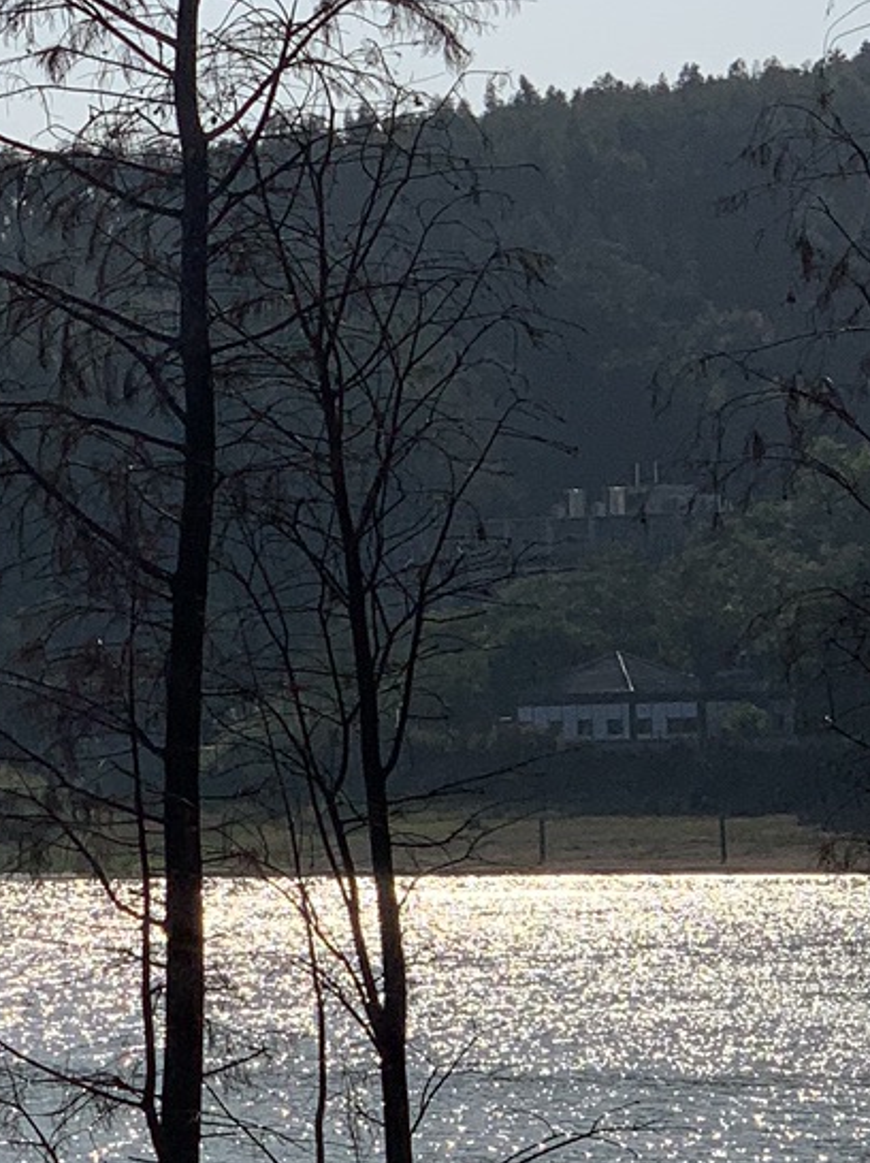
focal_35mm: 191
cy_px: 213
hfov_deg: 7.7
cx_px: -207
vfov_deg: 10.3
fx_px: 6408
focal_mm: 6
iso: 16
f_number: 2.4
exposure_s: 1/5988
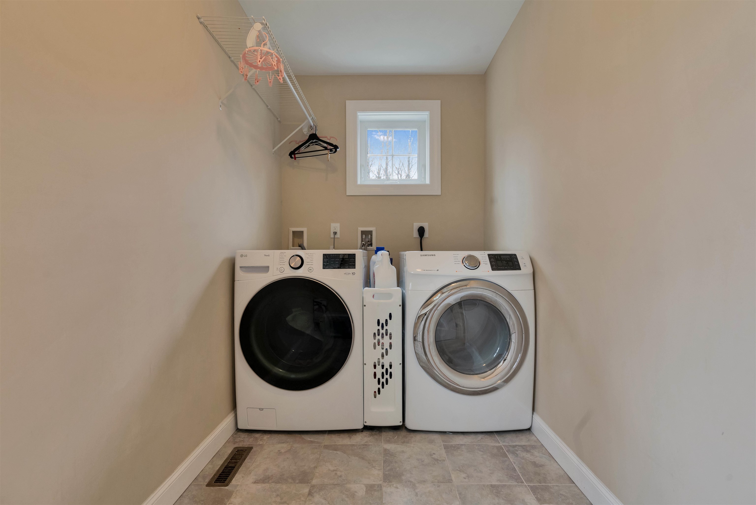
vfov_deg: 73.8
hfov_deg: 96.7
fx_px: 336
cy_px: 252
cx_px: 378
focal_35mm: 16
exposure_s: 1/90
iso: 800
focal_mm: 16
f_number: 8
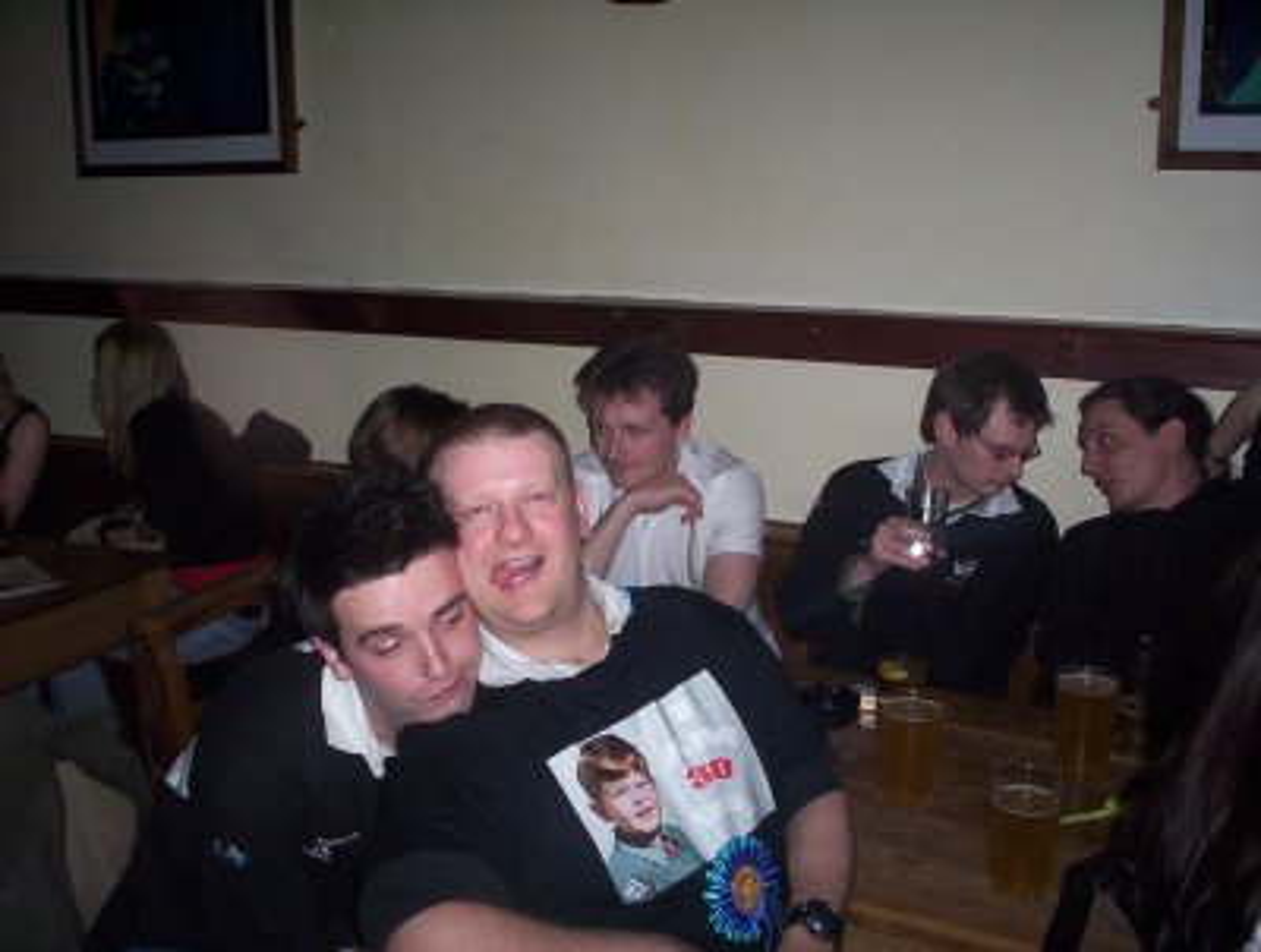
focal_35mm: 38
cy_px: 476
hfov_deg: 48.9
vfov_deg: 37.9
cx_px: 630
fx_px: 1388
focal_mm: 4.99
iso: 140
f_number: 4.5
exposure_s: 1/60
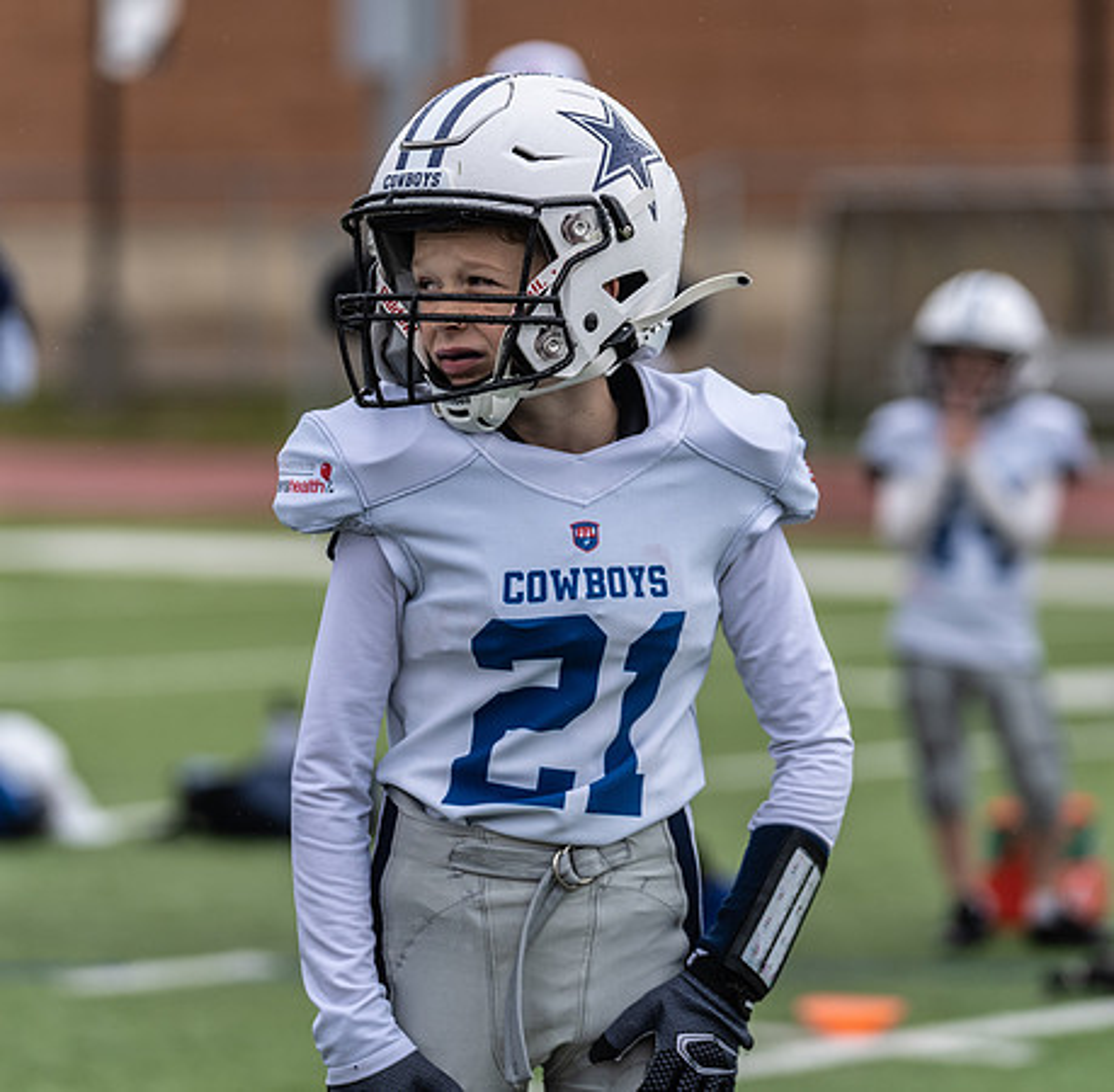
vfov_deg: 8.8
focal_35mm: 197
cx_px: 546
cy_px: 546
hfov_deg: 9.0
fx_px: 7097
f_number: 3.5
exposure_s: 1/1250
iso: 250
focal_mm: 156
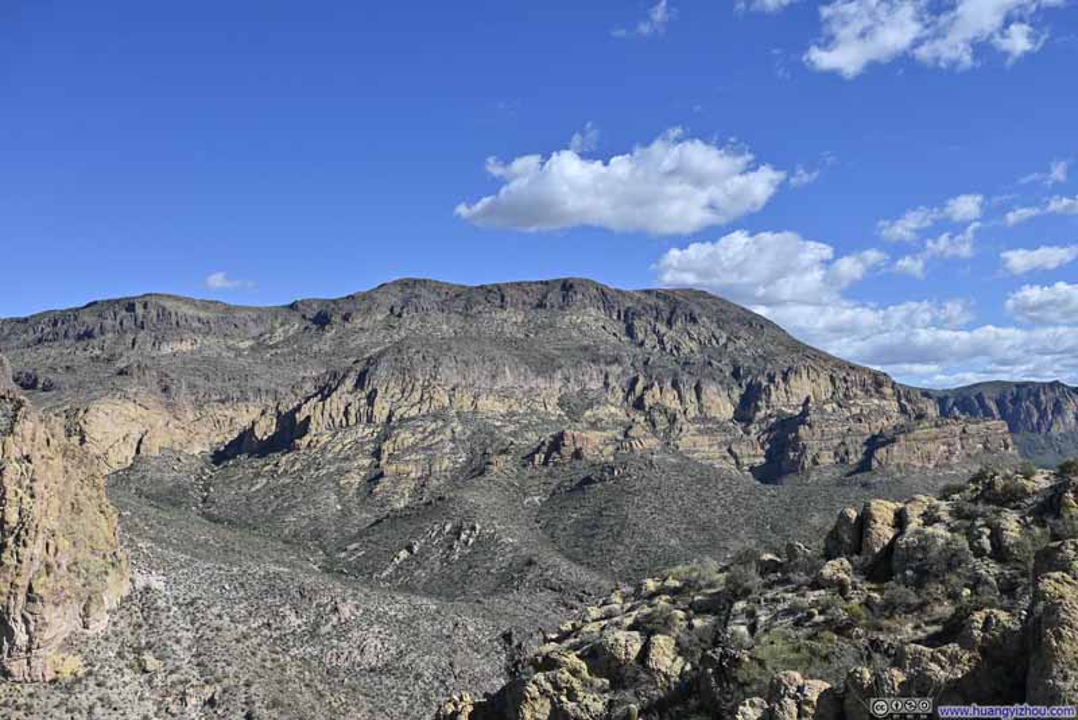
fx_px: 1003
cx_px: 539
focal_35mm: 34
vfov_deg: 39.5
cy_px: 360
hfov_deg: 56.5
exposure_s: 1/1250
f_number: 5.6
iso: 100
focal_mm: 33.5
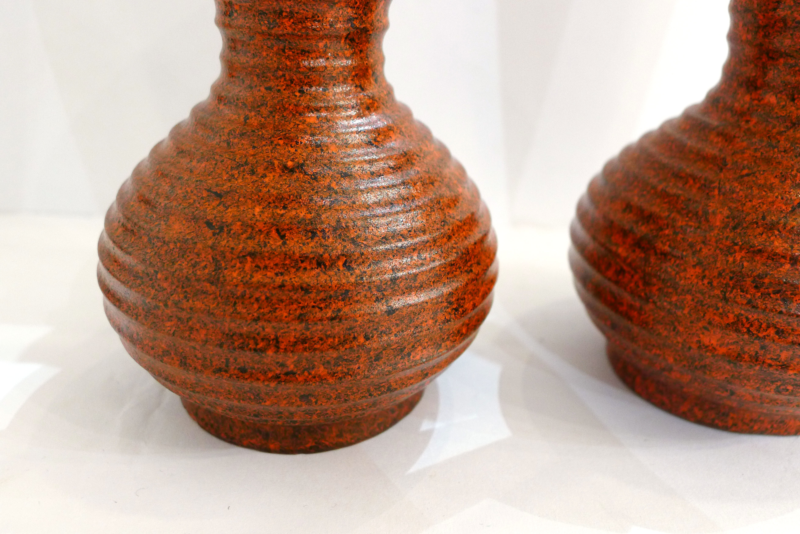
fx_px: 667
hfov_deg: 61.9
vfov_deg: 43.6
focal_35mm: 30
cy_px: 267
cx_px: 400
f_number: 2.2
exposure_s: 1/30
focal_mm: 6.4
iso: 400
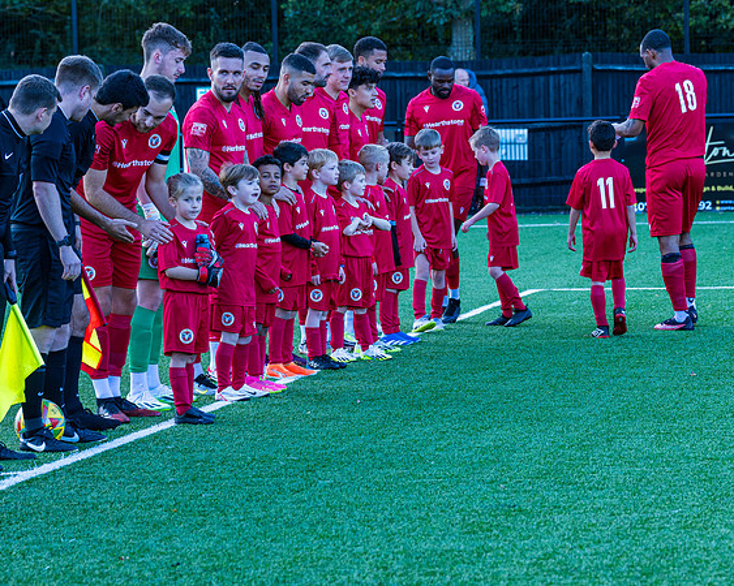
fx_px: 3768
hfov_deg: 11.1
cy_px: 293
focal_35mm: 174
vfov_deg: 8.9
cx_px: 400
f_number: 5
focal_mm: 103
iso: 200
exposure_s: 1/200
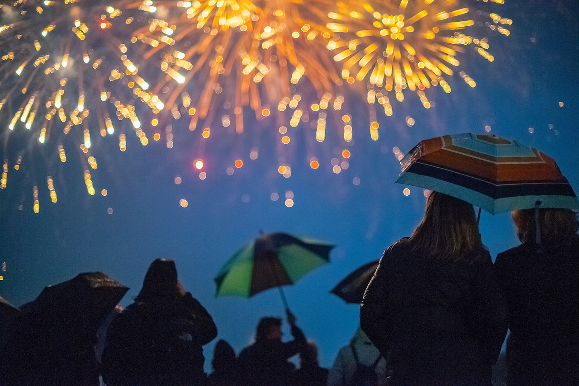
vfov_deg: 27.0
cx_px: 290
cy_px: 193
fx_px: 804
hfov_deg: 39.6
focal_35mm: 50
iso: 1600
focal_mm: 50
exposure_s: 1/50
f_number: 1.4
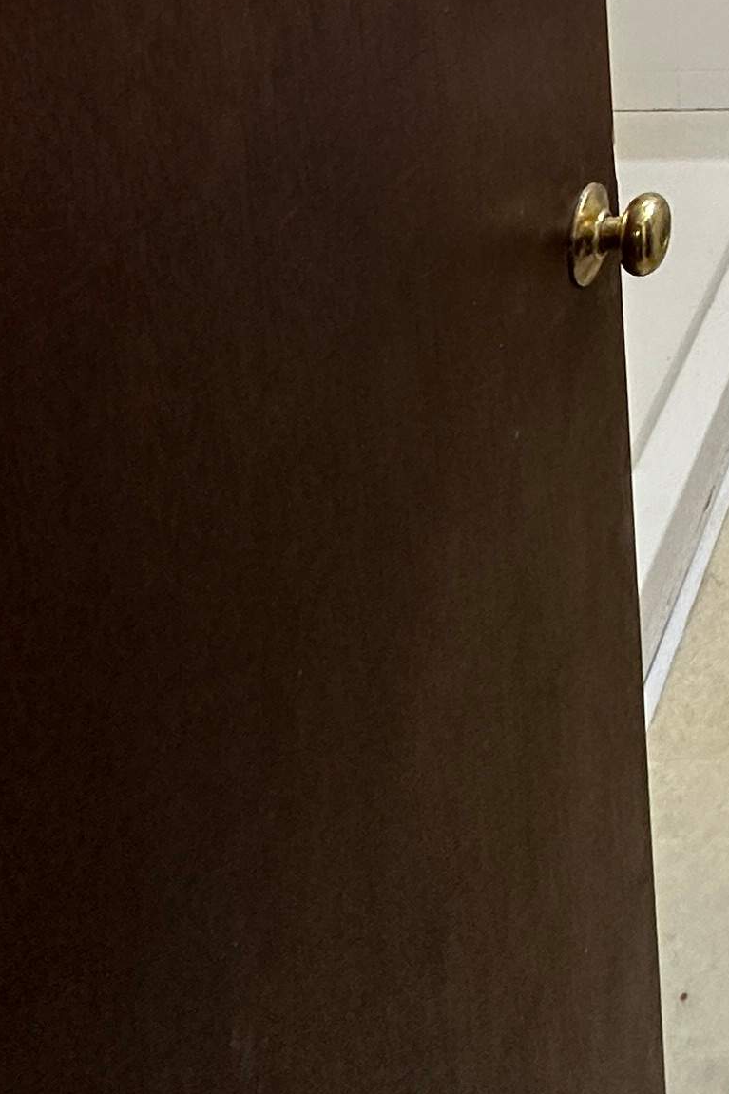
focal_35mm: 51
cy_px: -409
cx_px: 1215
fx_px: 1549
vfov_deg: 29.3
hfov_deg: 20.7
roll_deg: -0.5
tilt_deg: -7.3
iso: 125
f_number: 2.2
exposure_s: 1/120
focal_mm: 2.22
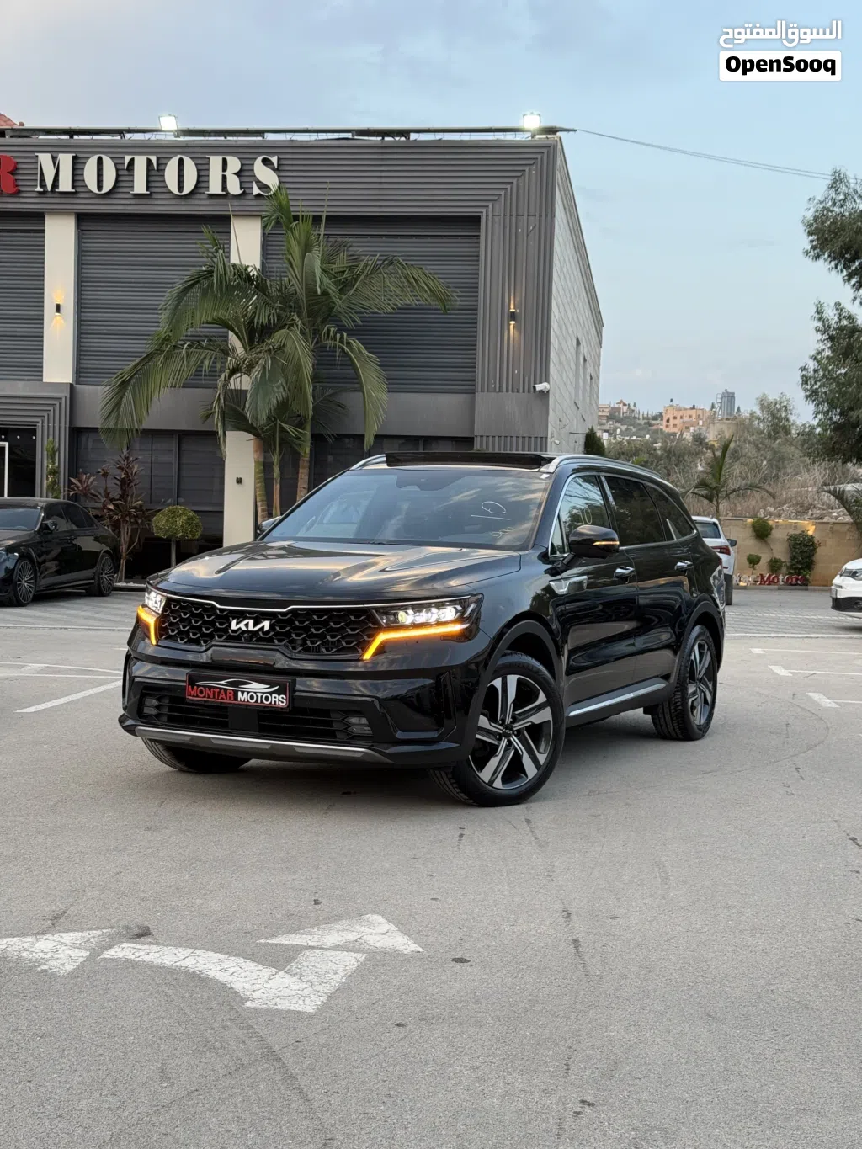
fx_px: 1593
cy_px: 574
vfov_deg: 39.7
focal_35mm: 48
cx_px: 431
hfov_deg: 30.3
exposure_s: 1/100
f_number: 1.78
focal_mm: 6.76
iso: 64
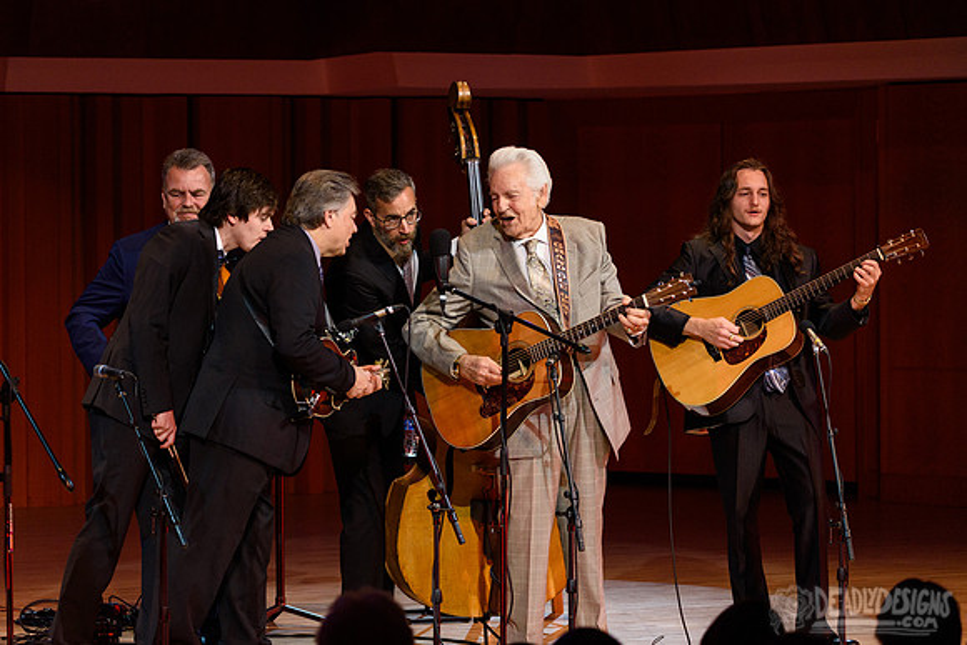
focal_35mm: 170
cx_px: 437
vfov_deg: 8.1
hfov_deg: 12.1
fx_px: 4566
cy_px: 291
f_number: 5
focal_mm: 155
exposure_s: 1/400
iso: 2500
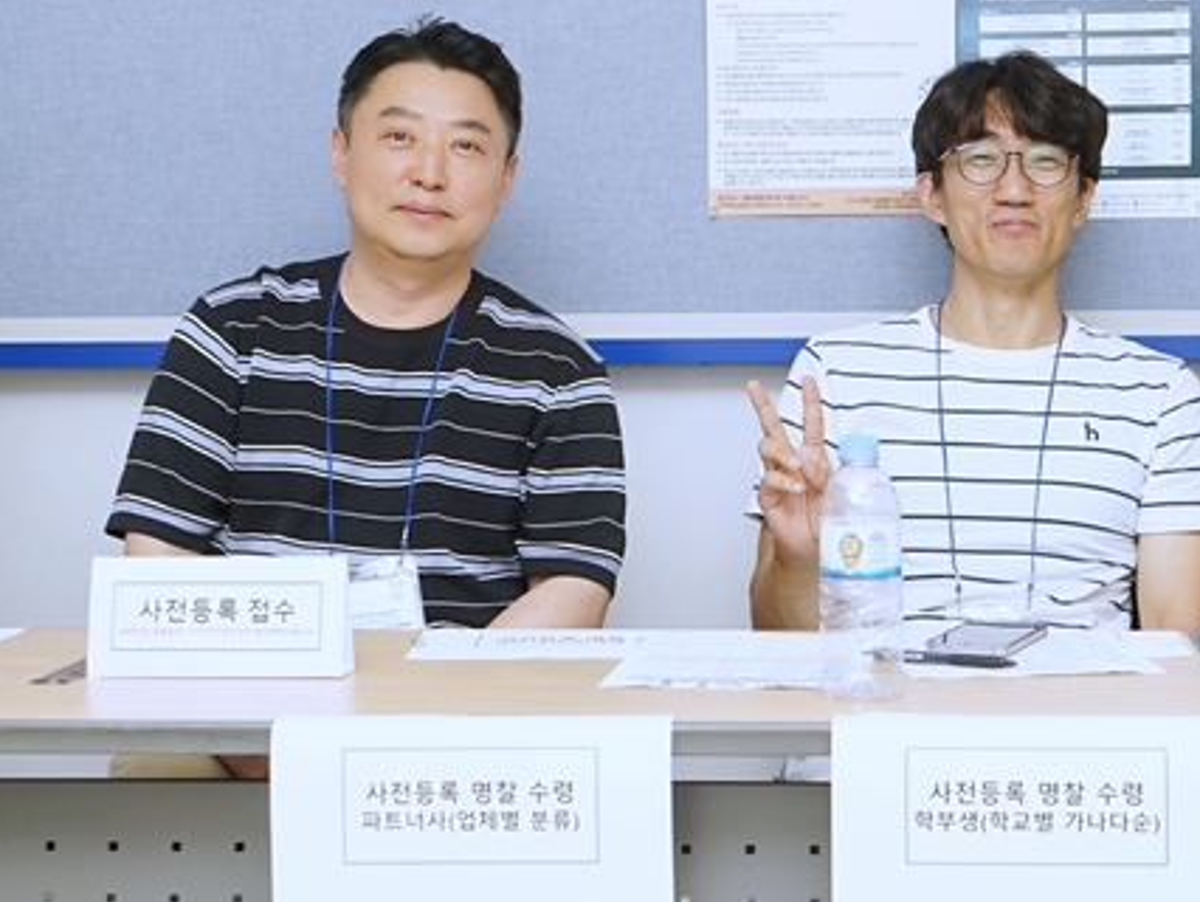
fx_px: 2740
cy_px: 306
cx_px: 727
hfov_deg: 24.7
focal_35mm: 79
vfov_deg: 18.6
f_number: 8
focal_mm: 35
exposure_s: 1/100
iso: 400
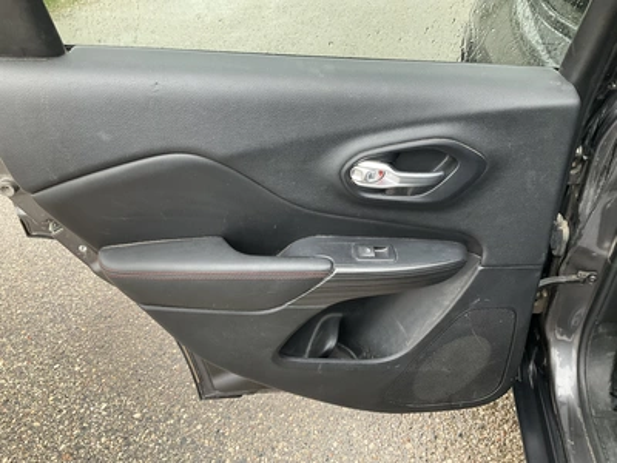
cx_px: 308
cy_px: 232
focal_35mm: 29
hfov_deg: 61.7
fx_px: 517
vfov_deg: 48.2
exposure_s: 1/78
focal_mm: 3
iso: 64
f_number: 1.8
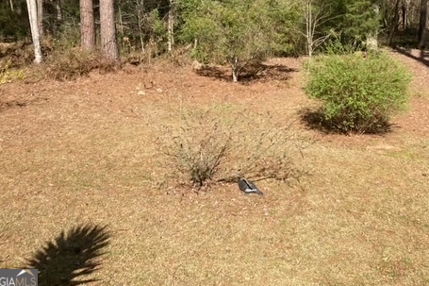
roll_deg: +1.4
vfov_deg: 31.9
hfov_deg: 46.9
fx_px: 488
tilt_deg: -9.8
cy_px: 65
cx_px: 272
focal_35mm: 41
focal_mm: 3.99
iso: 20
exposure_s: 1/1116
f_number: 1.8
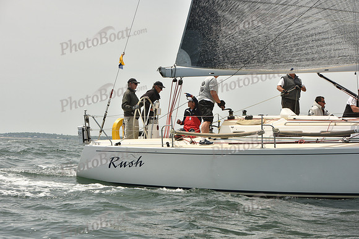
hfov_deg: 26.0
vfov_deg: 17.5
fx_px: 778
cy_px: 120
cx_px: 180
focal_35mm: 78
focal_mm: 78
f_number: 9
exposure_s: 1/1600
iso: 400
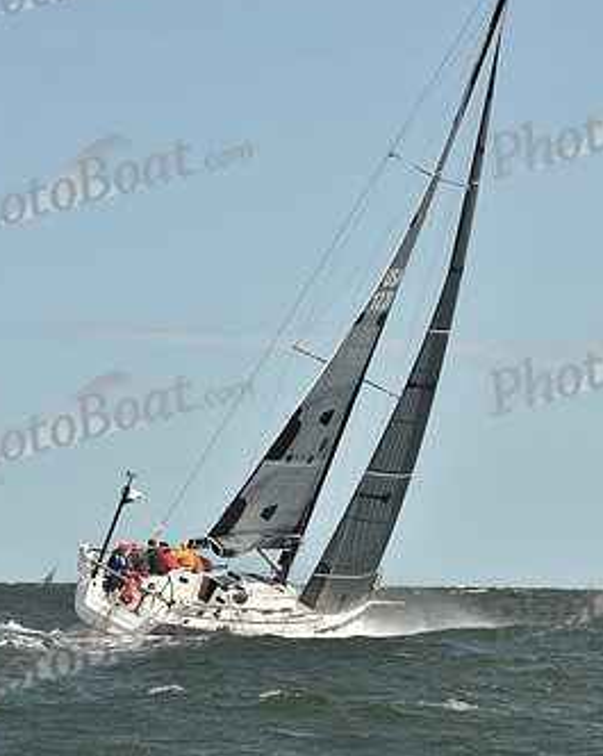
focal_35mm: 151
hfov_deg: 10.2
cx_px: 372
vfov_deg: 12.8
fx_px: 3373
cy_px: 271
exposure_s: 1/800
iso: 250
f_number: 10
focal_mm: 92
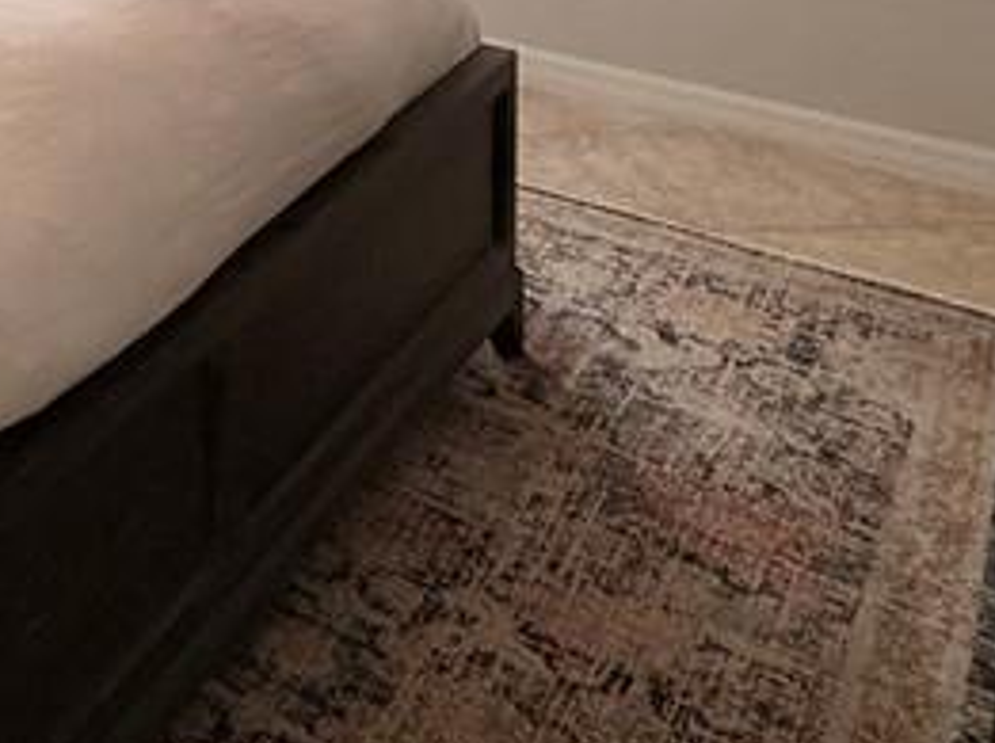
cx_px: -187
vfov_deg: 21.1
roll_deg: +0.5
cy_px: -453
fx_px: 1579
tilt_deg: -2.8
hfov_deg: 30.1
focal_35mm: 55
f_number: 2.2
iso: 320
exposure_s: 1/120
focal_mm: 2.22
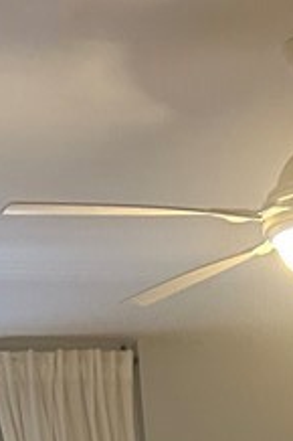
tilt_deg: -7.4
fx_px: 1553
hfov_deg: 10.7
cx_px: 317
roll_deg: +3.5
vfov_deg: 13.3
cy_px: 951
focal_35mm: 127
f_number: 1.5
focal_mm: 5.7
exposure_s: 1/60
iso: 400
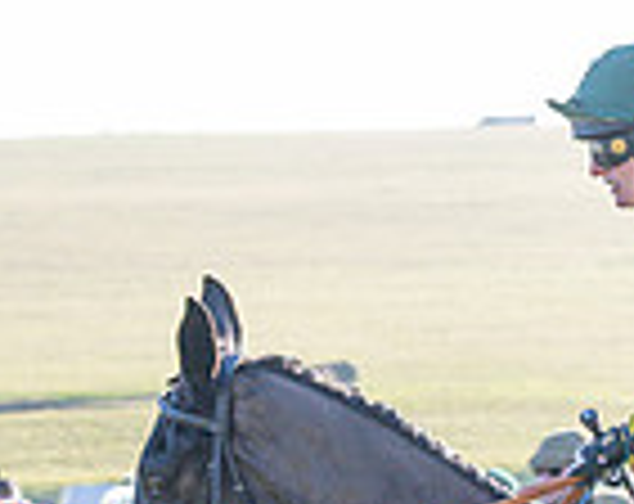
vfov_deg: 4.9
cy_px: 720
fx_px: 5819
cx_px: 1363
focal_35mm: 311
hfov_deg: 6.0
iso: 640
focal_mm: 46
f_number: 4
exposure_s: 1/1000
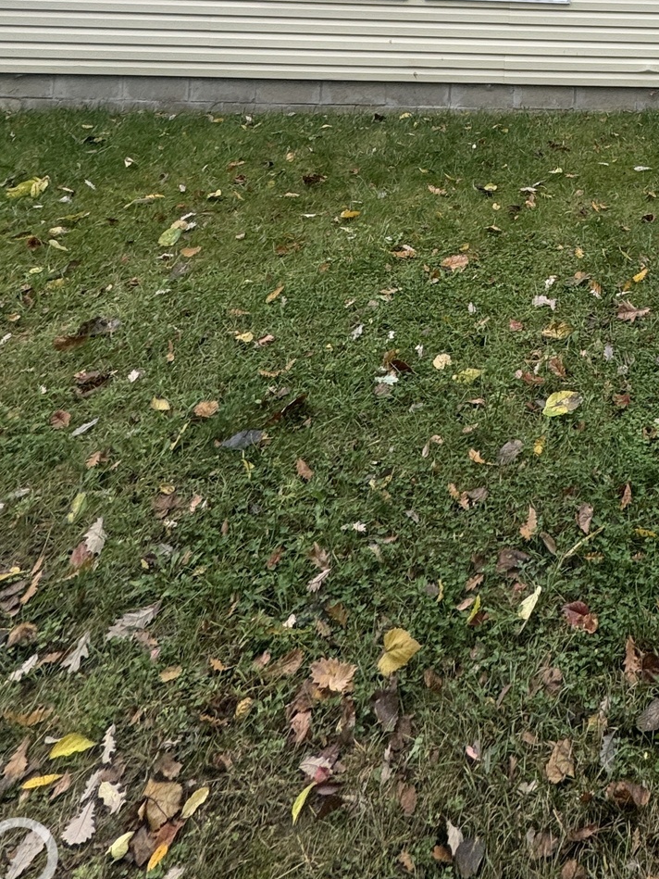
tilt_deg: +0.1
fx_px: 863
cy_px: -83
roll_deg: -2.4
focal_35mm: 34
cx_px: 666
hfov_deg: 37.2
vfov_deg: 42.6
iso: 40
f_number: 2.2
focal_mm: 2.22
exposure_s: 1/262
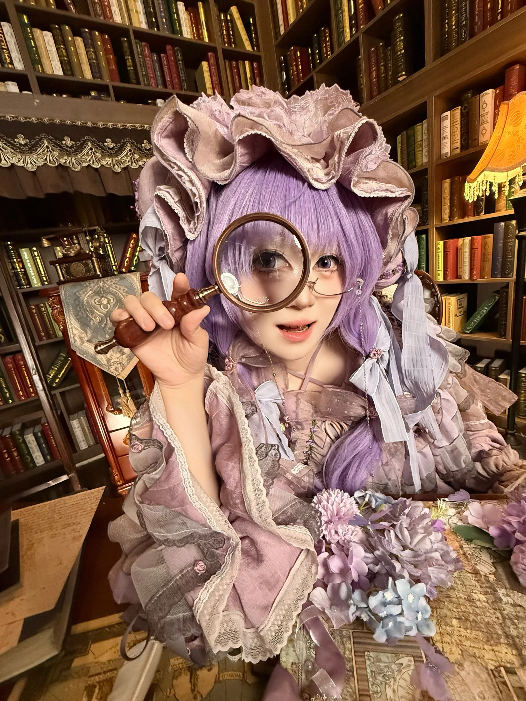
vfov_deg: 94.5
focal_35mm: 16
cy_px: 355
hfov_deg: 78.1
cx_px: 268
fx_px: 324
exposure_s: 1/60
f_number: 2.2
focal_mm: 2.22
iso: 800
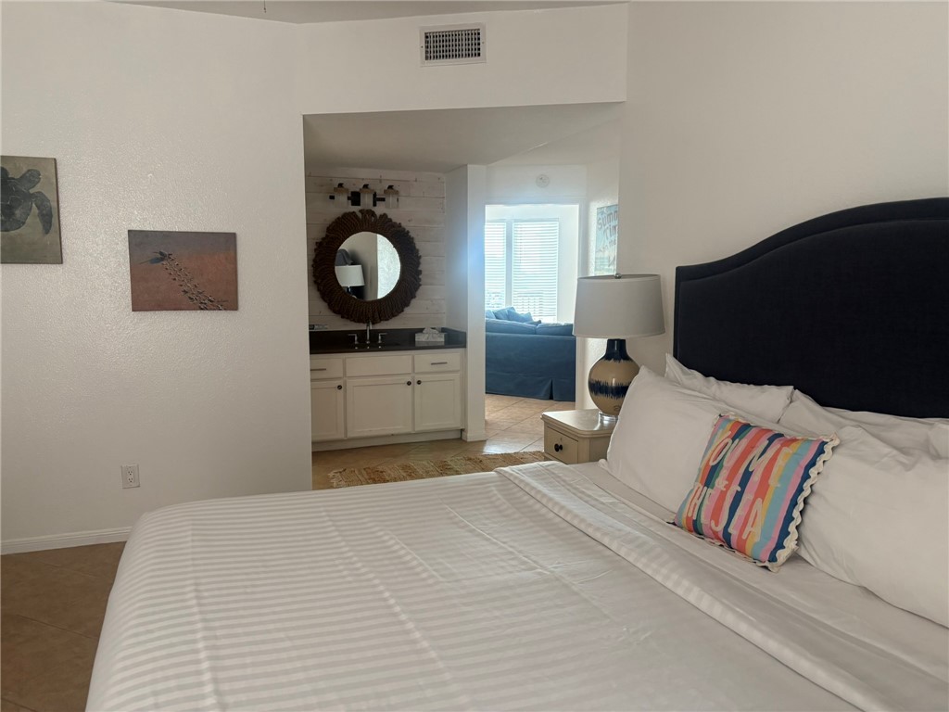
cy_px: 356
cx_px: 474
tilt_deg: -6.3
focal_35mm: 26
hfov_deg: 67.3
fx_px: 713
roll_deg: -0.2
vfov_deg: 53.1
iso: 160
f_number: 1.6
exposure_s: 1/60
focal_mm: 5.96
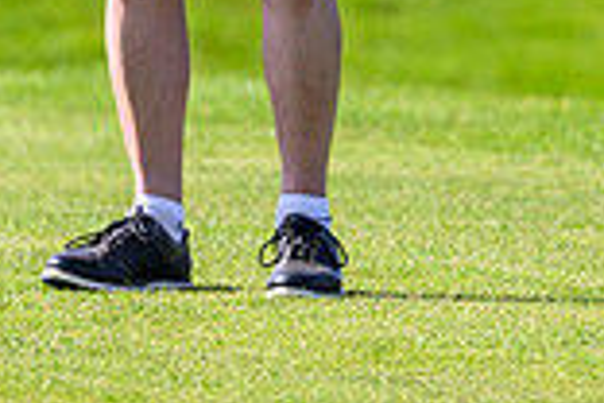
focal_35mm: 1728
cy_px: -453
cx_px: 154
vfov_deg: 0.8
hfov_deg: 1.2
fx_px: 28990
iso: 500
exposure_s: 1/2500
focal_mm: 400
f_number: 4.5
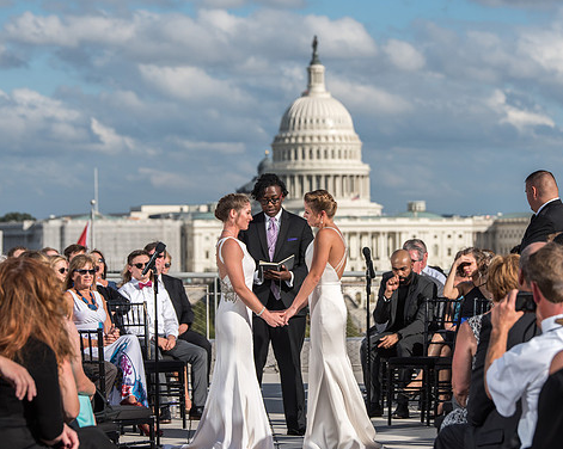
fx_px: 2631
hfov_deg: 12.2
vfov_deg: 9.8
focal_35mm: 158
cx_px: 324
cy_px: 220
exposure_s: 1/3200
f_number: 2.8
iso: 200
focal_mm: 116
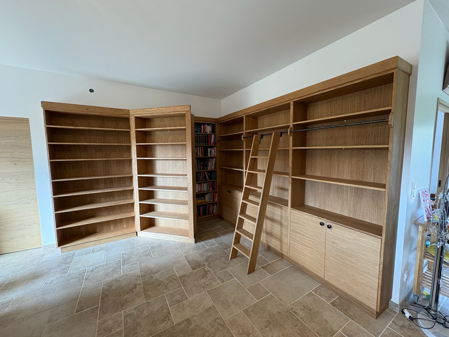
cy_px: 168
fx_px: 182
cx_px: 224
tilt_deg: -5.4
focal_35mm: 14
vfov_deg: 85.7
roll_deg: +1.0
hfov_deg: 102.1
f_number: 2.2
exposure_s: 1/60
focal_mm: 2.22
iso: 320
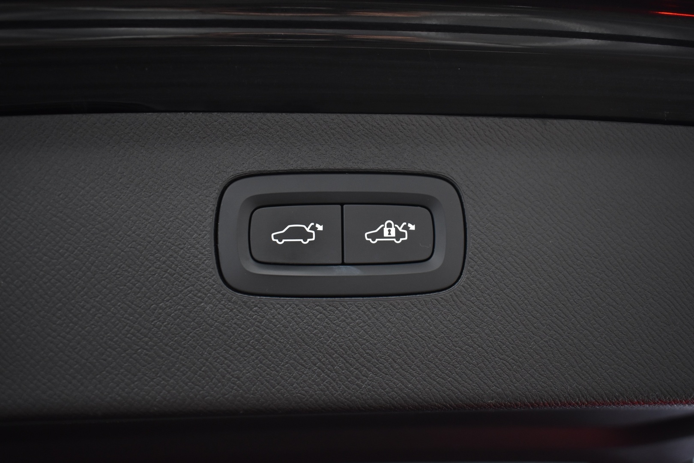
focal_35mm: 36
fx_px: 694
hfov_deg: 53.1
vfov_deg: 36.9
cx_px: 347
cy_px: 232
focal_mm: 24
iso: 800
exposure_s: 1/40
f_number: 4
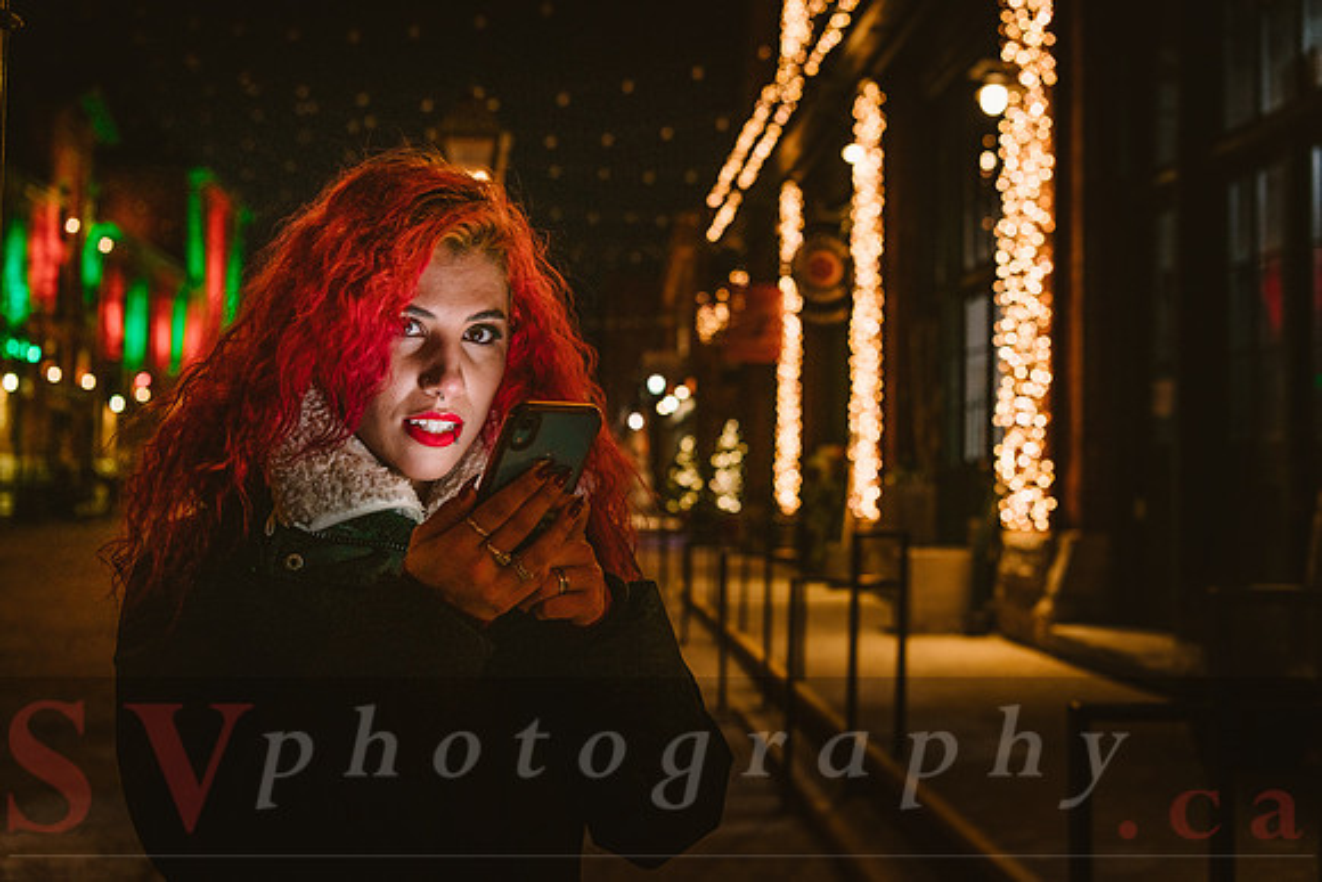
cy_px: 441
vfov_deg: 35.1
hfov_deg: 50.7
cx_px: 661
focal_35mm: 38
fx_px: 1396
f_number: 3.5
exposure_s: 1/40
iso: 400
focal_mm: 38
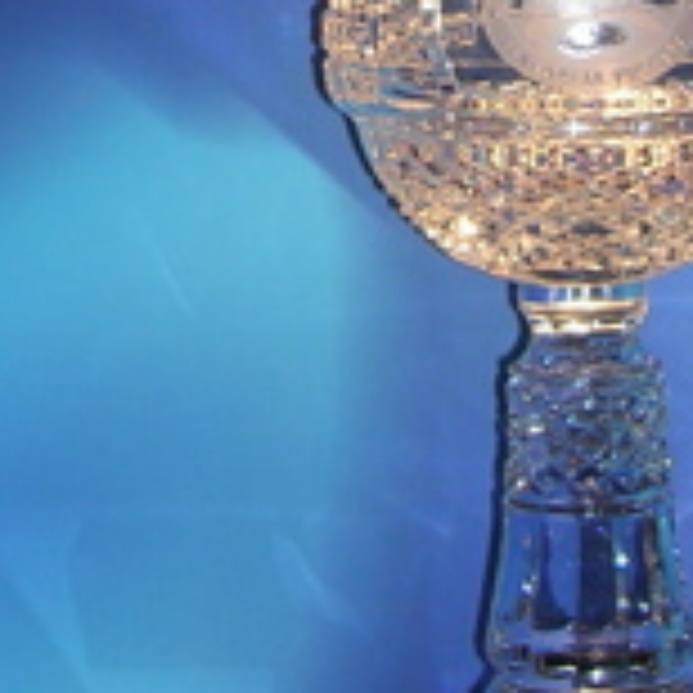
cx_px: 441
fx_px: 3171
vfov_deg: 12.3
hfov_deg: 12.5
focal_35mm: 140
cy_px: -40
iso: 50
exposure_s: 1/60.1
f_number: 2.8
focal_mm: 5.8
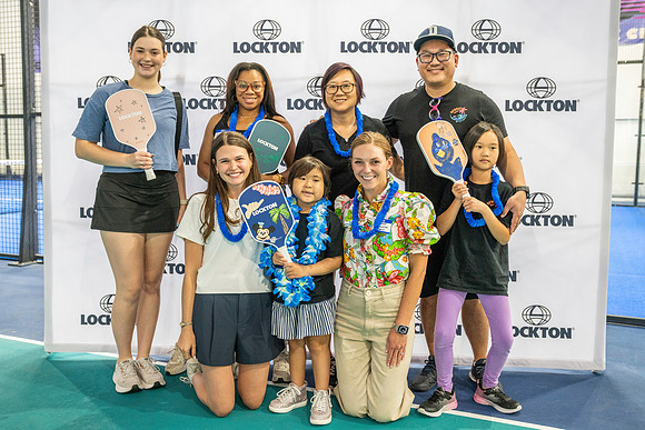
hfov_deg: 55.0
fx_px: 619
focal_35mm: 35
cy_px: 198
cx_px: 310
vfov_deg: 38.3
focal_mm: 31
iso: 2500
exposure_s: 1/125
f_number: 4
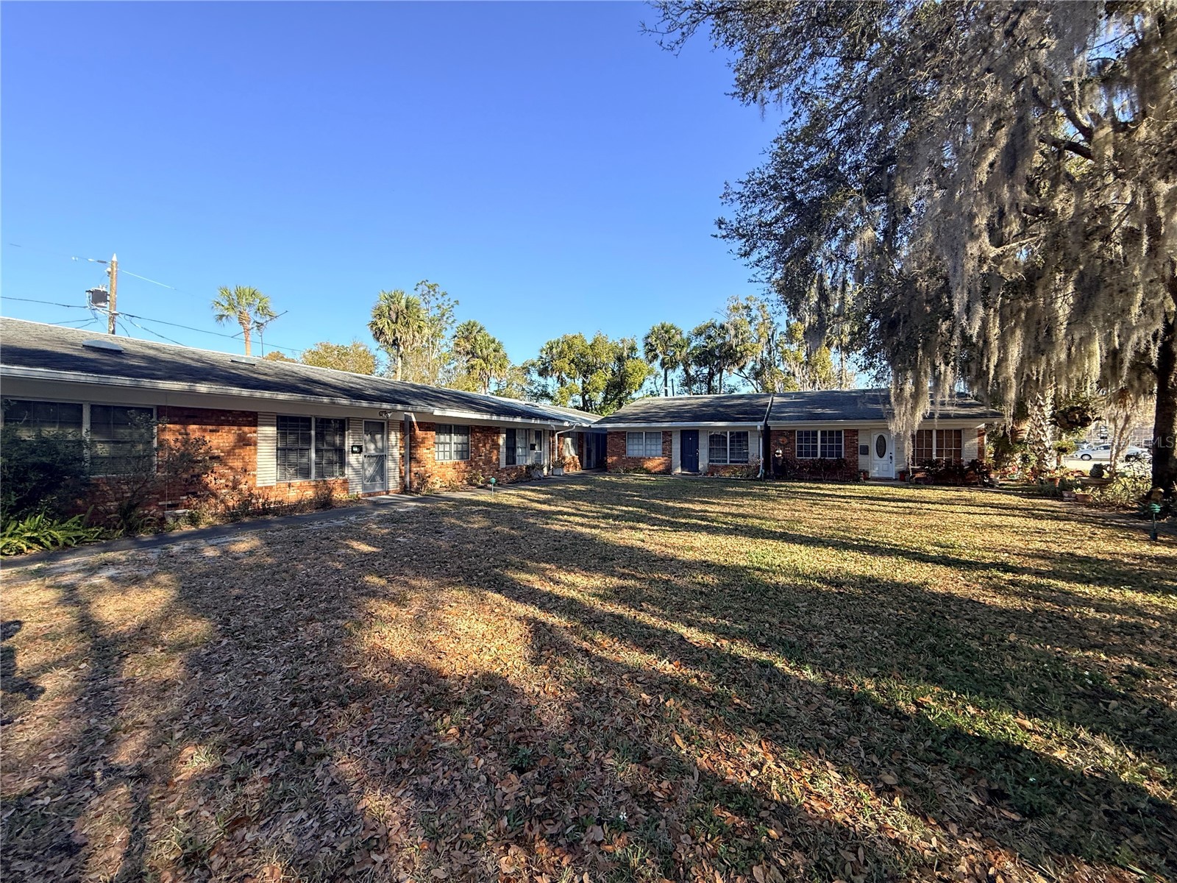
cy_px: 442
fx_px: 476
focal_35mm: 14
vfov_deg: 85.7
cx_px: 588
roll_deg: +0.0
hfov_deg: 102.1
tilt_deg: -2.0
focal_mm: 2.22
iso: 50
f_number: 2.2
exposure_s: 1/809
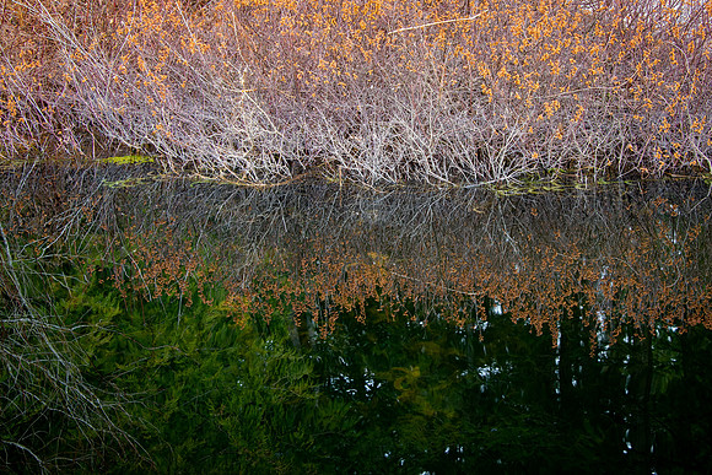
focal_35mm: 74
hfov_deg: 27.3
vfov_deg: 18.4
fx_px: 1462
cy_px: 192
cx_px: 424
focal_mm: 62
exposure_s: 1/80
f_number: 6.3
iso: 1000
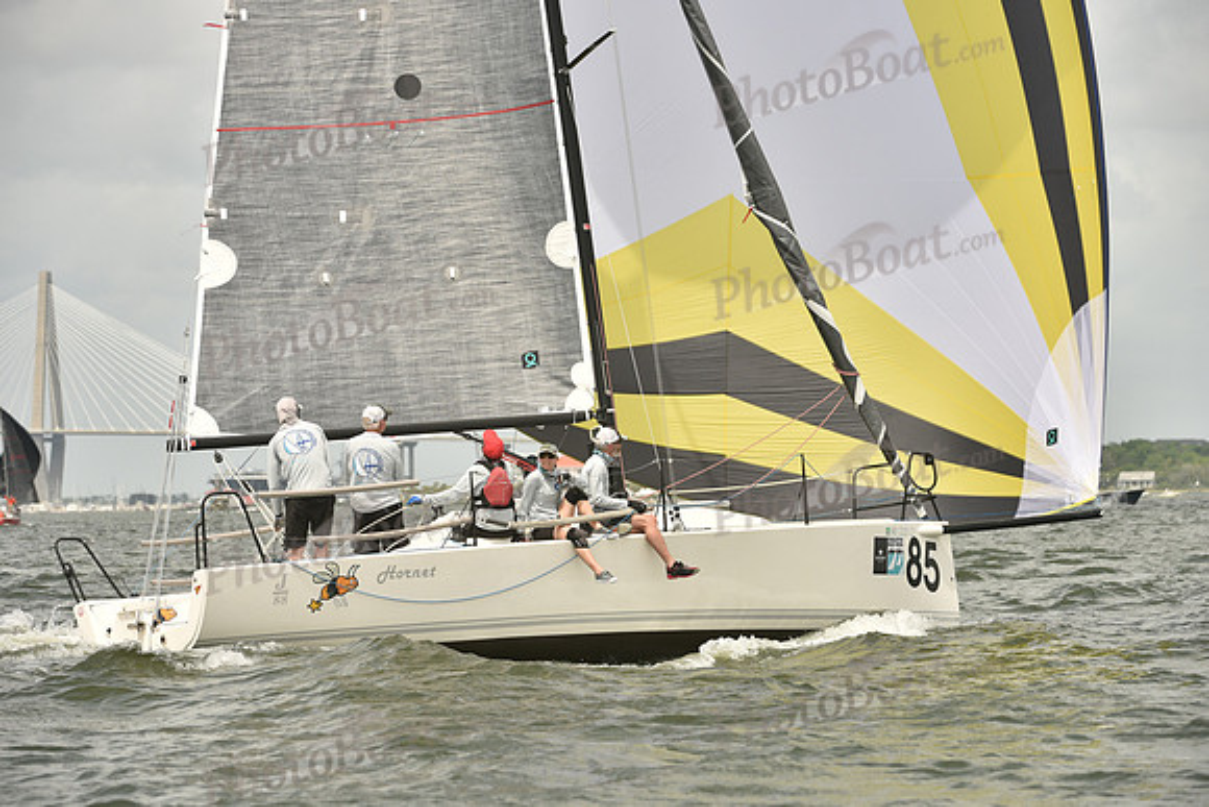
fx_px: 6718
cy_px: 404
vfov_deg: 6.9
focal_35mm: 200
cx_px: 604
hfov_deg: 10.3
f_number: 6.3
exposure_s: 1/1250
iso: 320
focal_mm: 200
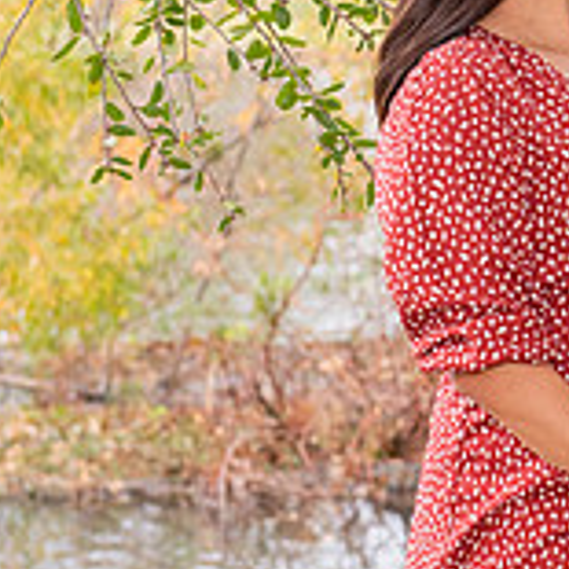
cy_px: 130
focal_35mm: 185
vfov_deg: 9.4
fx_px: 3440
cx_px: 742
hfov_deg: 9.3
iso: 800
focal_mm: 58
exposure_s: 1/125
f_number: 5
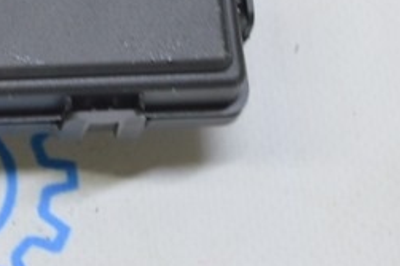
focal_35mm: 214
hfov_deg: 9.3
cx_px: -274
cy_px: -244
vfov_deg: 6.3
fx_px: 2377
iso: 400
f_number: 5.6
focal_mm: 35
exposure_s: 1/20
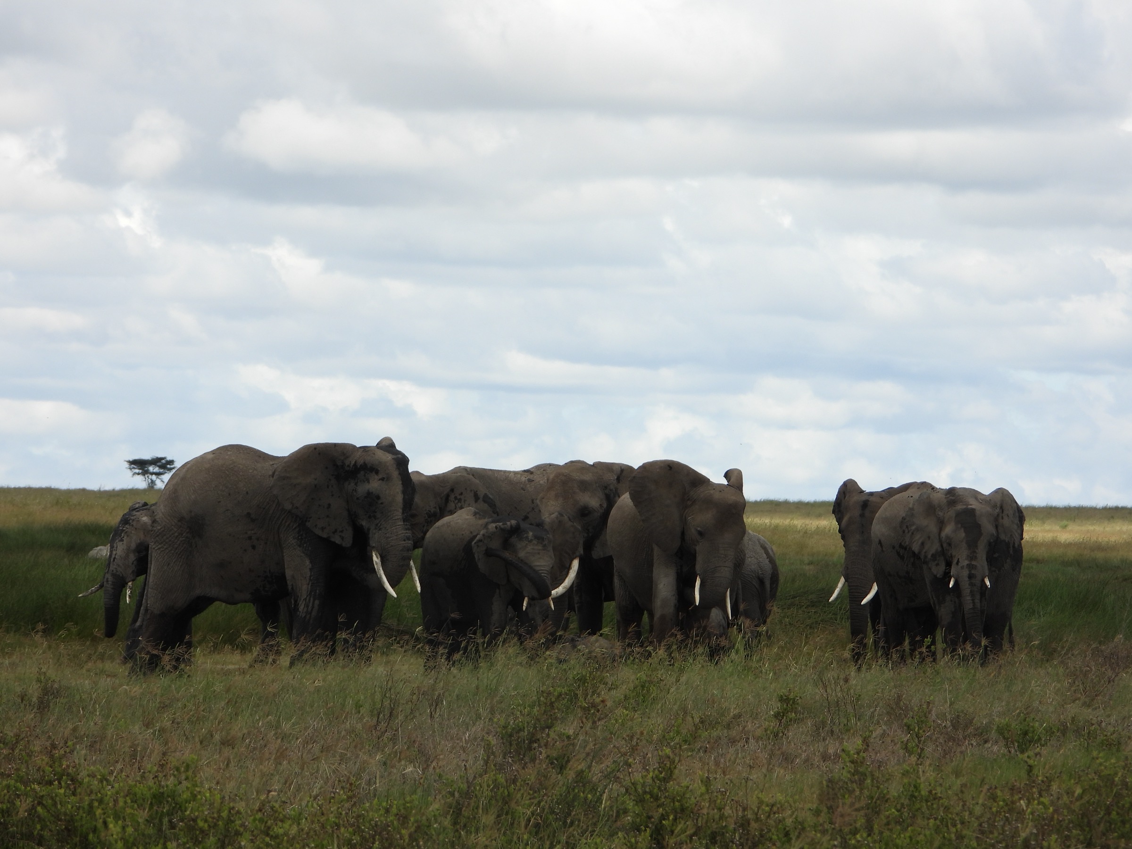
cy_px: 424
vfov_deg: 5.8
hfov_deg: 7.8
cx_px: 566
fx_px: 8339
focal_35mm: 255
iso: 100
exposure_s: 1/800
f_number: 4.5
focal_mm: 45.8
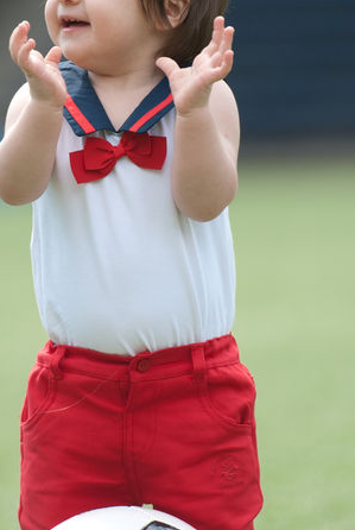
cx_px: 121
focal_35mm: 605
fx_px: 8914
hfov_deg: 2.3
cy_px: 191
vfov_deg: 3.4
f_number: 2.8
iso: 200
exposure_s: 1/800
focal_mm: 200
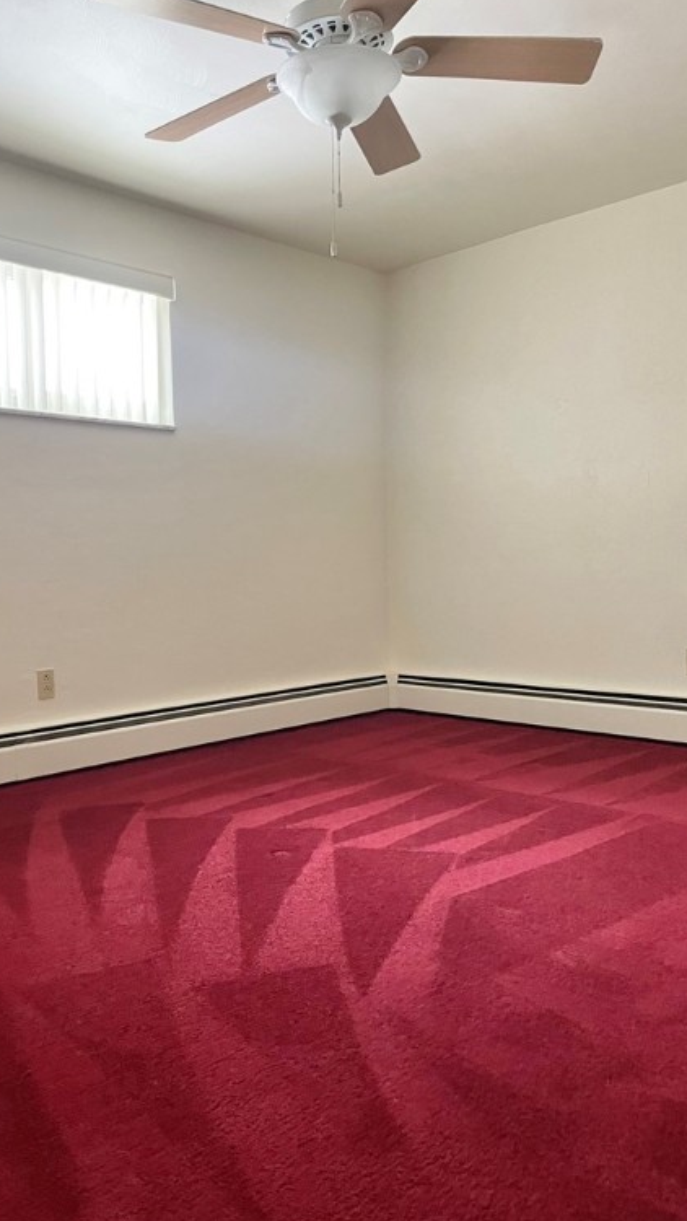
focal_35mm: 29
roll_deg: +1.9
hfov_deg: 39.9
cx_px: 262
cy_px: 602
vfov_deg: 66.1
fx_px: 939
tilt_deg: -1.3
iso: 500
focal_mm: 4.2
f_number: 1.6
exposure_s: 1/60
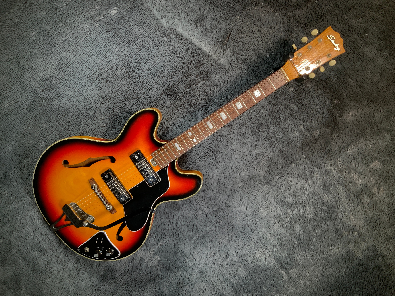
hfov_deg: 61.7
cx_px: 198
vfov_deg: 48.2
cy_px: 148
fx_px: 331
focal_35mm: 29
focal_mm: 3
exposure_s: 1/120
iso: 40
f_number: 1.8
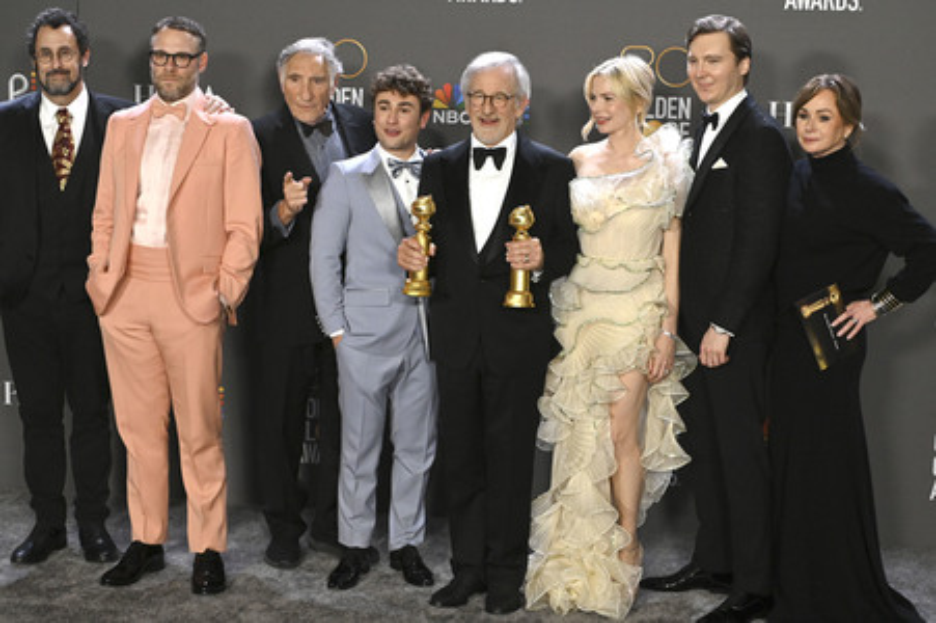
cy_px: 312
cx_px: 468
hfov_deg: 28.9
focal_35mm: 70
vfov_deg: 19.4
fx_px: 1819
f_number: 8
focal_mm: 70
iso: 6400
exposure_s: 1/400
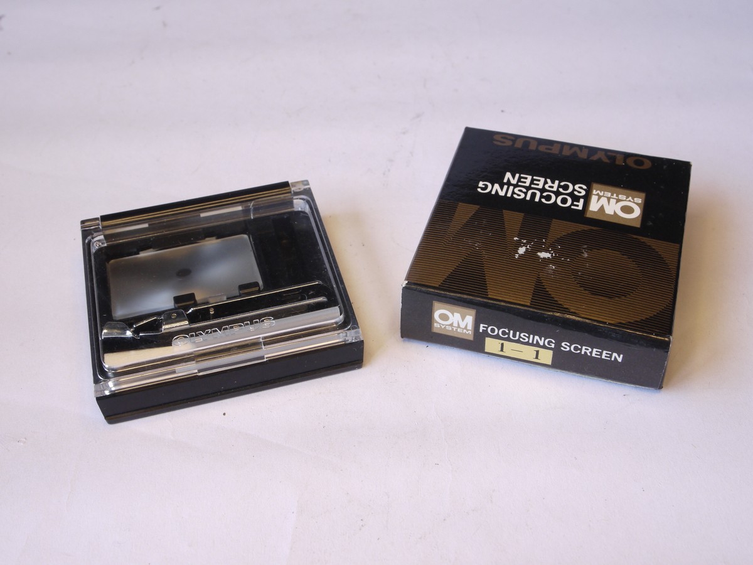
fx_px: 1001
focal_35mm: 46
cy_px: 282
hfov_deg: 41.2
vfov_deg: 31.5
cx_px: 376
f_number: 9
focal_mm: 23
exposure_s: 1/15
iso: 400
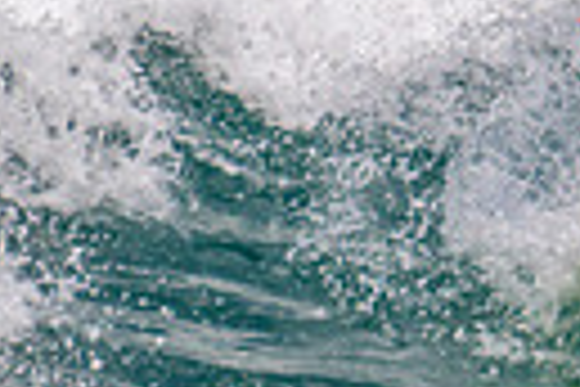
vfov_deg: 0.3
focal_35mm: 4164
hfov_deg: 0.5
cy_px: 72
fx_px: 67081
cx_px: 1276
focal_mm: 720
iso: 720
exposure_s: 1/2000
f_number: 11
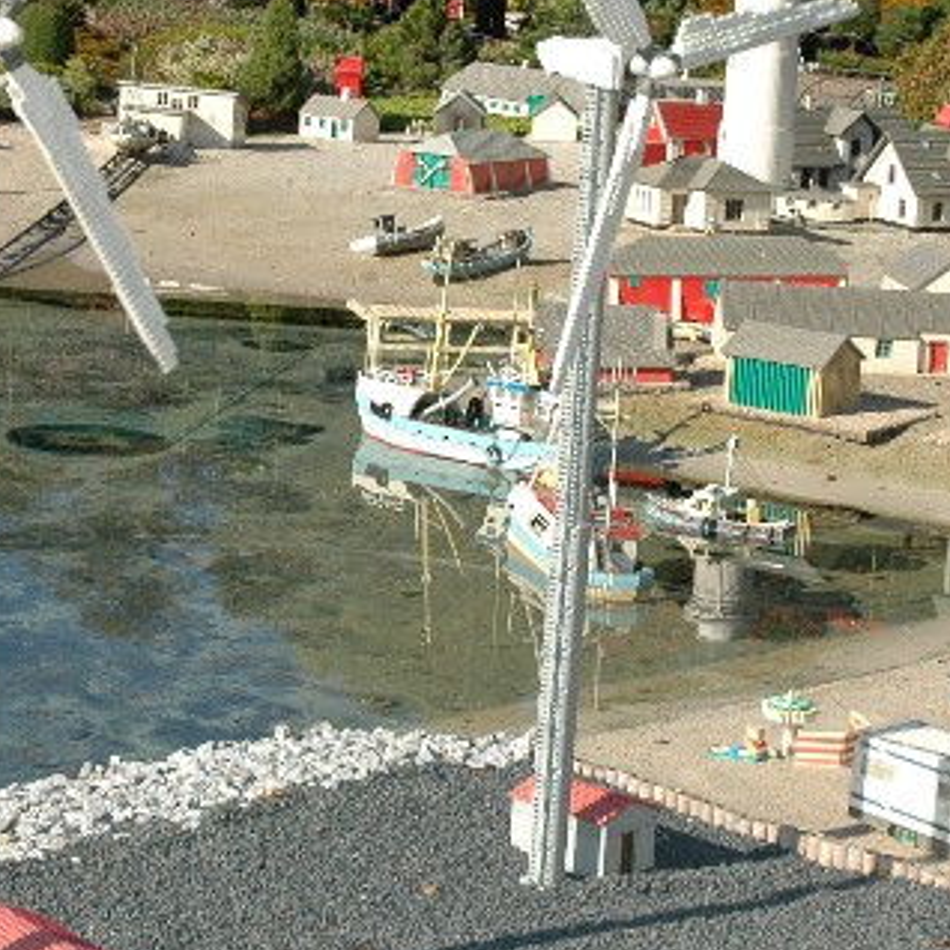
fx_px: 2890
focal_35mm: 93
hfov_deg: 18.7
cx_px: 535
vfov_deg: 18.7
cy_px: 388
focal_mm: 29
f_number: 5.6
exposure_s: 1/500
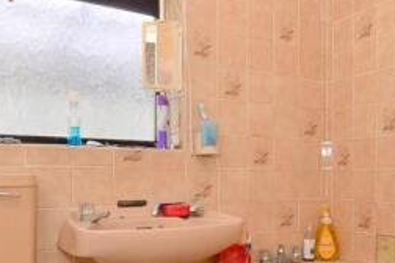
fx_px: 428
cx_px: 279
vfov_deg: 33.6
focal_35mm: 39
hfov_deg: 48.3
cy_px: 193
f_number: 11
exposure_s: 2.5
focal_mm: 10
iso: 400
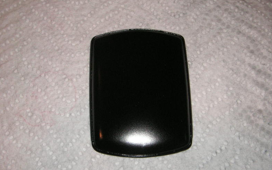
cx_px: 136
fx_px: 304
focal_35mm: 41
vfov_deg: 31.2
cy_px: 97
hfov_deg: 48.2
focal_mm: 6.3
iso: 160
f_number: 6.6
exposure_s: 1/45
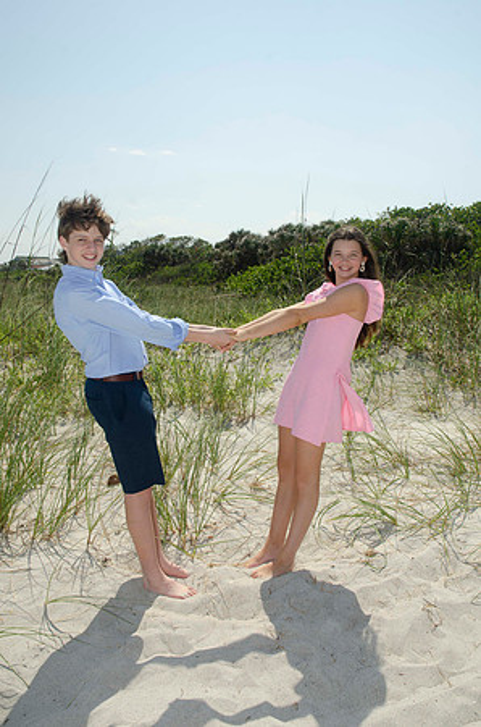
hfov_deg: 39.8
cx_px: 240
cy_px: 364
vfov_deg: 57.3
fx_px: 664
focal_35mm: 33
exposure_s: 1/250
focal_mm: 22
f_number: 9
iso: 100
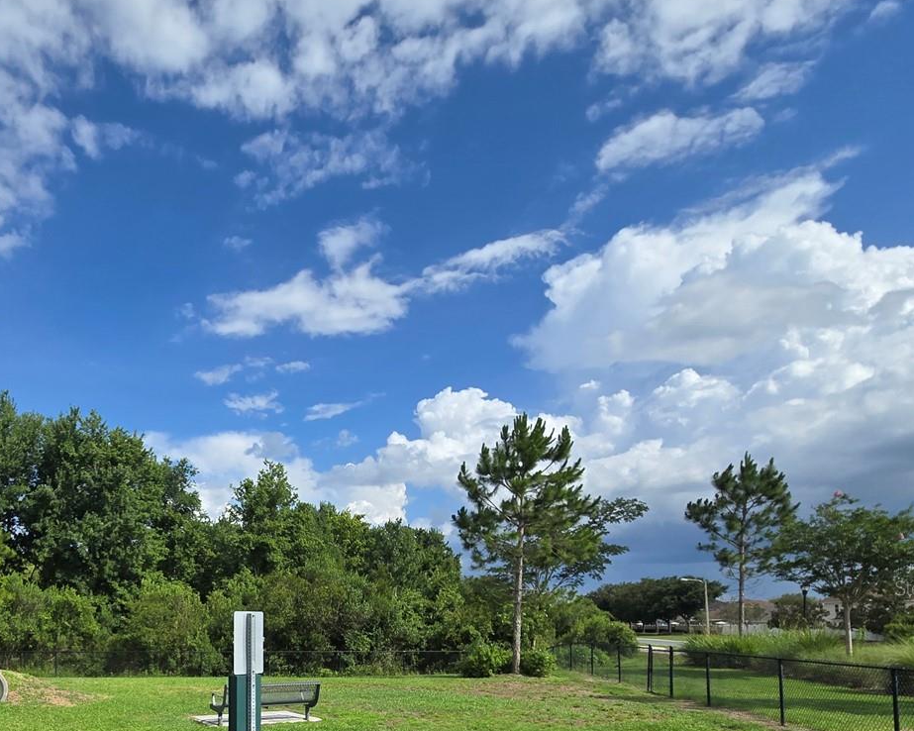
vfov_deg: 58.2
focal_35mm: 22
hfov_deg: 68.6
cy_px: 587
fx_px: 595
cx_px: 196
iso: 50
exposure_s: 1/3203
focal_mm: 2.2
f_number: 2.2
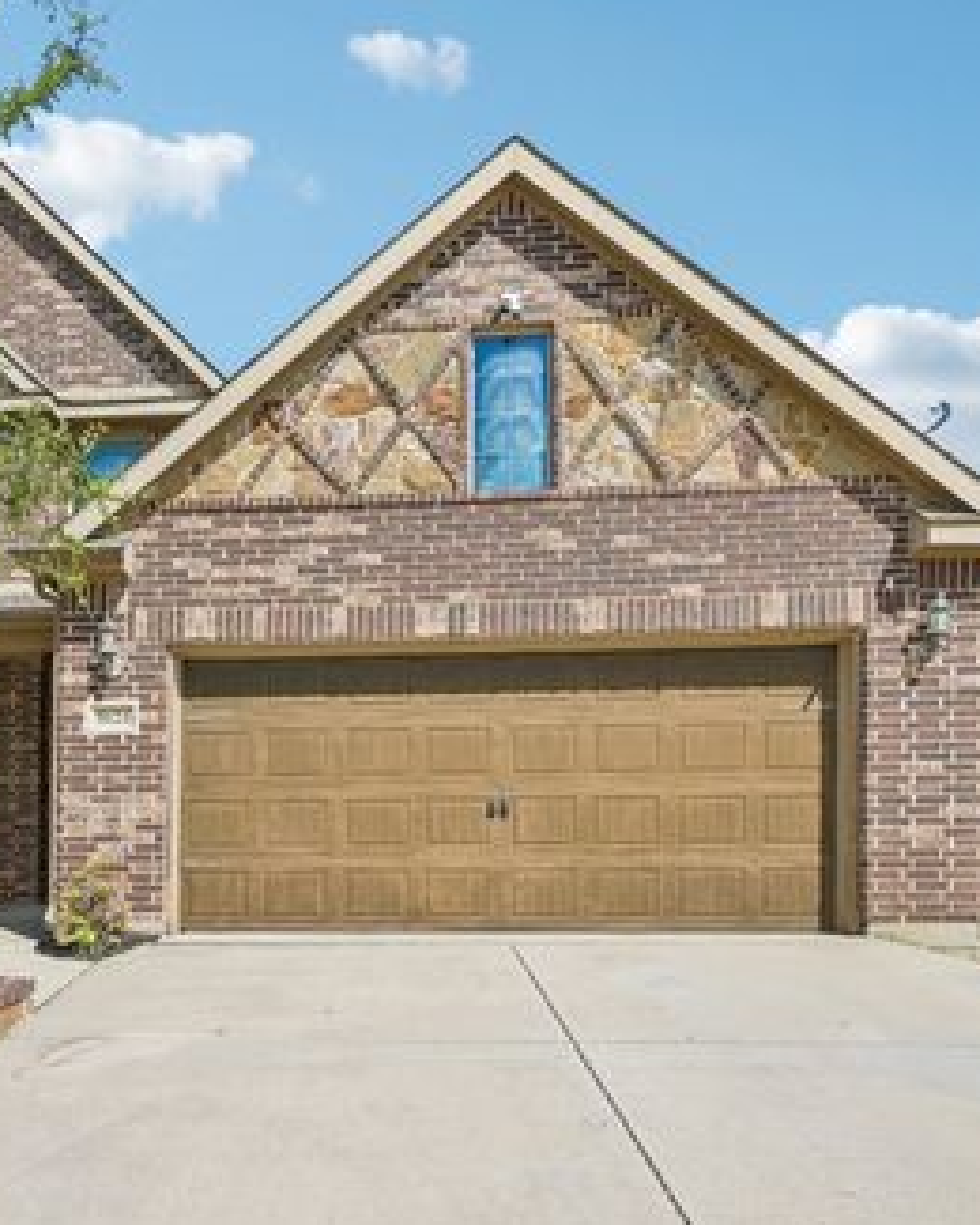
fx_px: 943
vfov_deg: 66.0
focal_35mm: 26
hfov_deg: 52.2
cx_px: 230
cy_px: 609
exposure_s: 1/1250
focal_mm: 18
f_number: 8
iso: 400
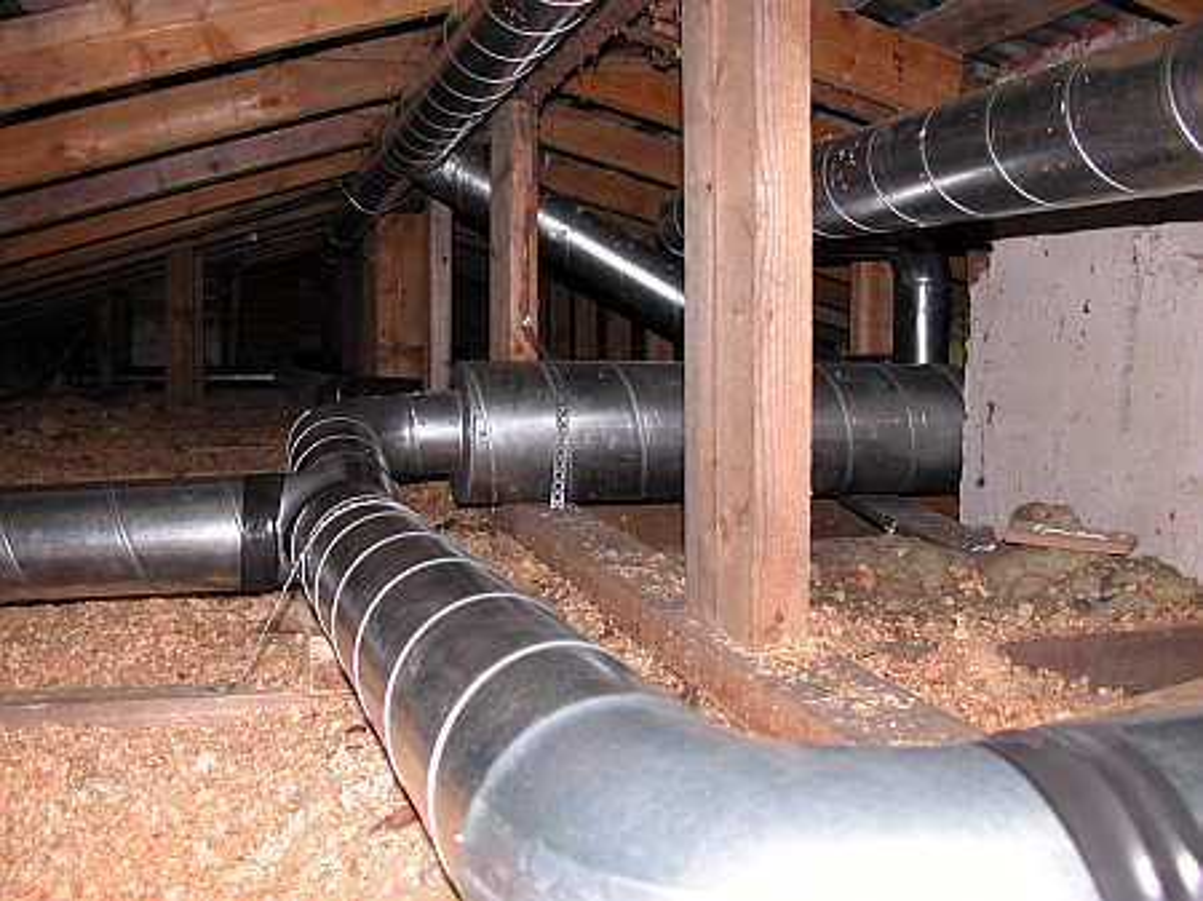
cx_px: 602
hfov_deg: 52.7
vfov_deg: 40.7
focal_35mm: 35
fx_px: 1216
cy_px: 450
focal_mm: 8.9
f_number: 2.8
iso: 100
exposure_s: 1/60
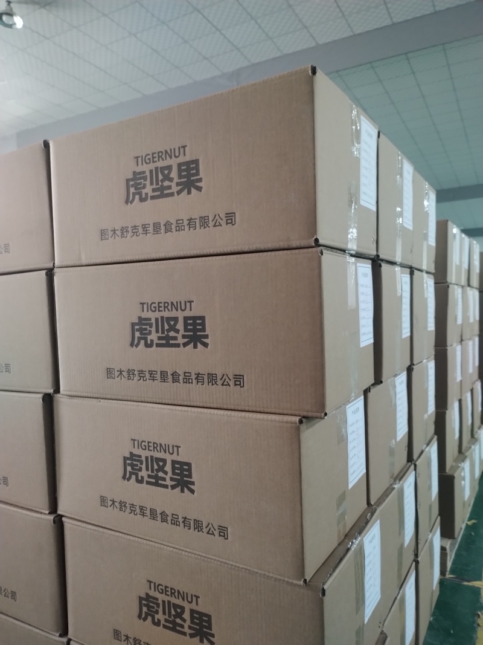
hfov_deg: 53.1
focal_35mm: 26
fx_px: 484
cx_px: 242
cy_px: 322
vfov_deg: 67.3
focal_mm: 4.26
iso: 1083
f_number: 1.8
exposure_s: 1/25
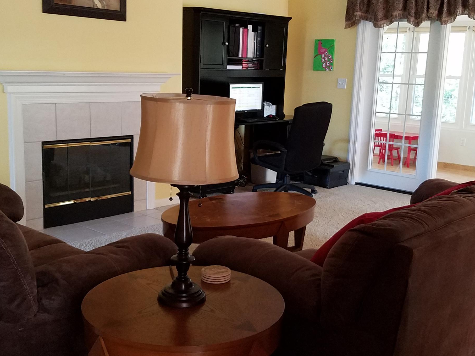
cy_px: 147
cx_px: 232
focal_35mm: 43
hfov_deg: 43.9
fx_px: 590
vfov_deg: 33.5
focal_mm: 4.2
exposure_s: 1/20
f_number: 1.7
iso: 250
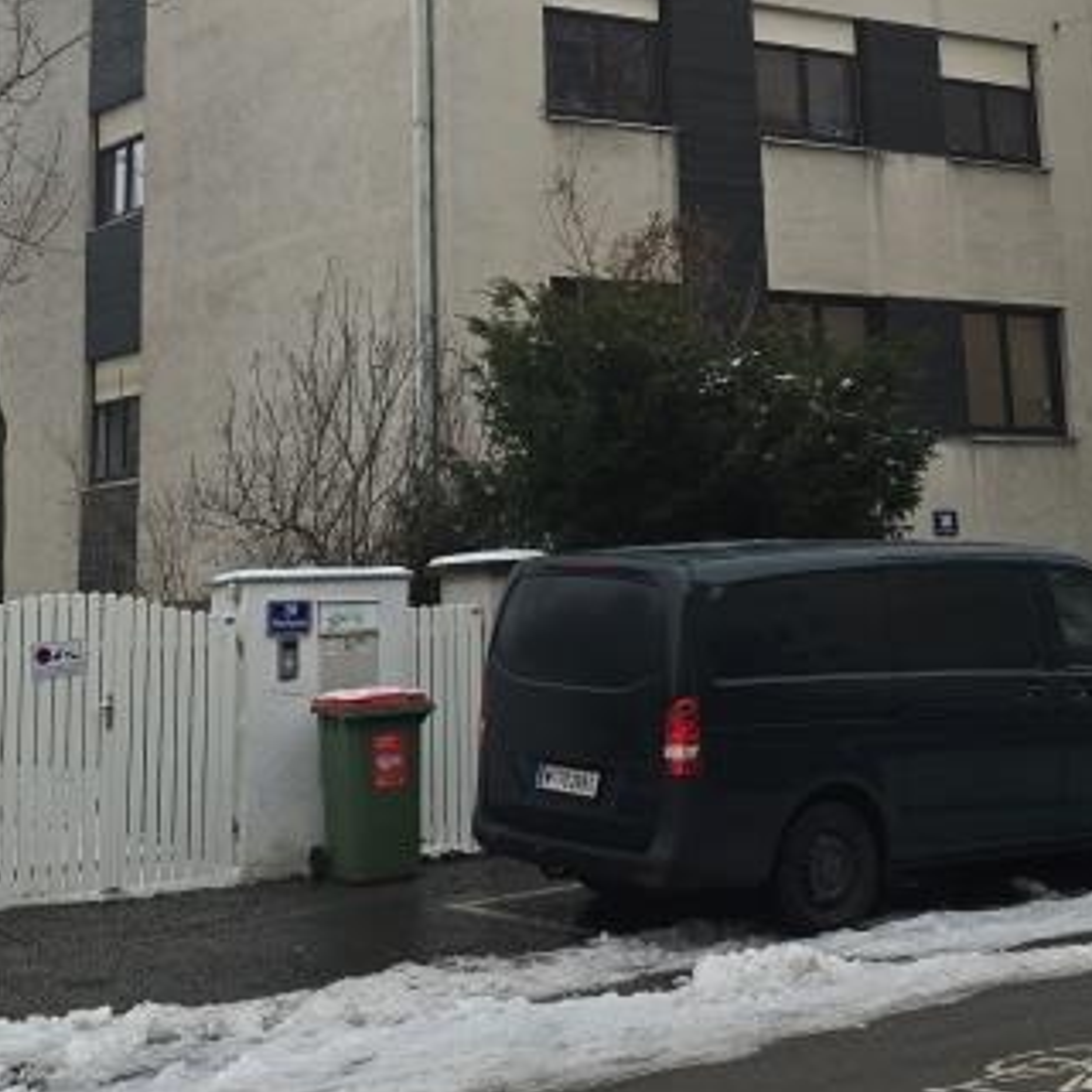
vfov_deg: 25.1
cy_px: -14
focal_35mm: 65
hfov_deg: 26.4
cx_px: 672
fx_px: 2320
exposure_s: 1/100
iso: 16
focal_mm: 6.3
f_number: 1.7
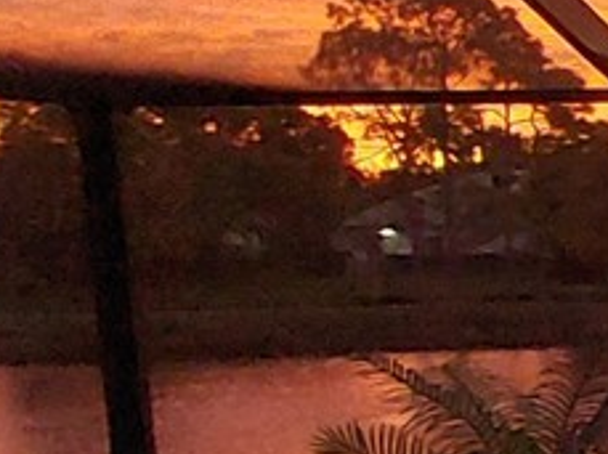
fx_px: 1596
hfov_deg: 12.7
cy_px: 409
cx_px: 1662
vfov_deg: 16.0
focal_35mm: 91
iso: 200
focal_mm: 1.74
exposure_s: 1/60
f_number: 2.2
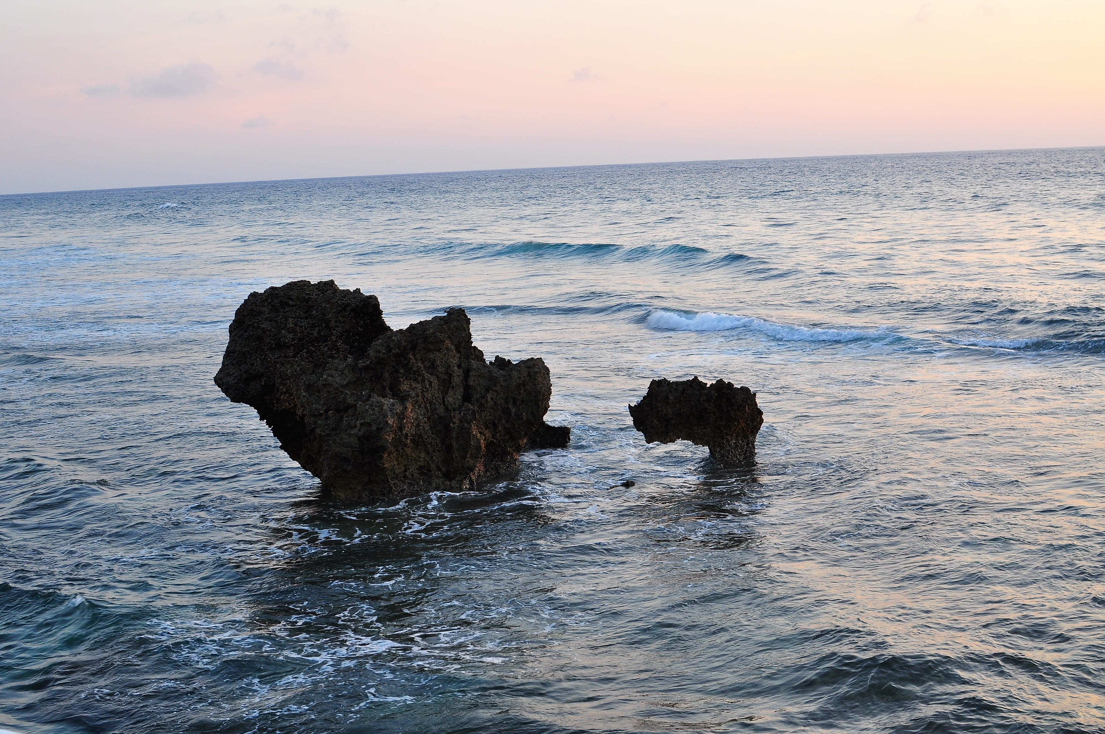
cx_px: 552
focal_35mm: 52
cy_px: 367
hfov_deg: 37.9
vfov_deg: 25.7
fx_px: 1609
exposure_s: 1/80
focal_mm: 35
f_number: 5.6
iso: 200
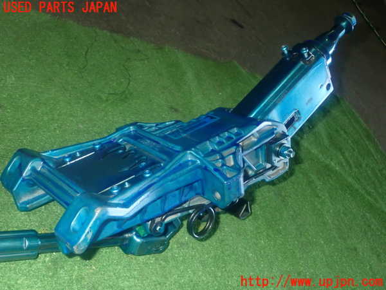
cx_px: 193
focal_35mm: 44
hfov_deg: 42.9
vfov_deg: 32.9
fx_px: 491
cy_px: 145
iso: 1000
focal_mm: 7.84
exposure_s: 1/40
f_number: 9
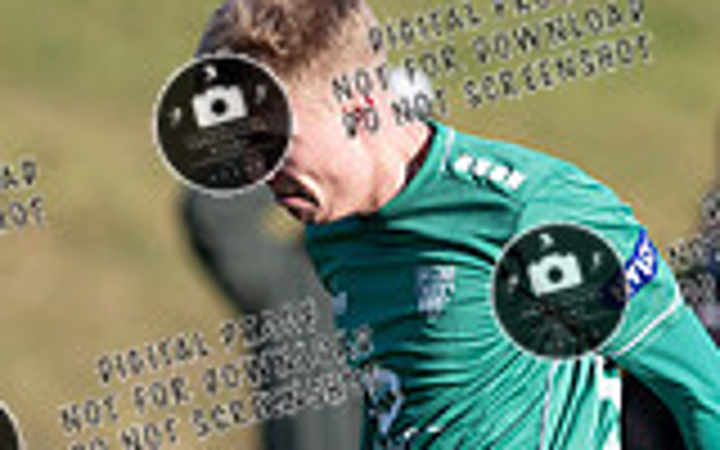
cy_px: 569
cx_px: 456
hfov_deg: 1.4
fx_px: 29904
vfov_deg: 0.9
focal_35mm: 1524
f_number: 3.2
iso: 140
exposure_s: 1/1600
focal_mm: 300
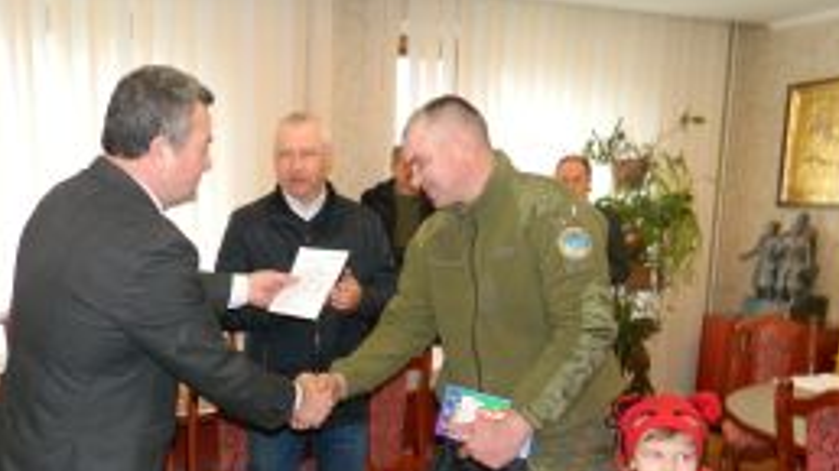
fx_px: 823
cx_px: 302
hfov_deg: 53.3
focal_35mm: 37
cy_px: 362
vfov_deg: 31.3
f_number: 3.1
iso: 200
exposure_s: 1/30
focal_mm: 4.5
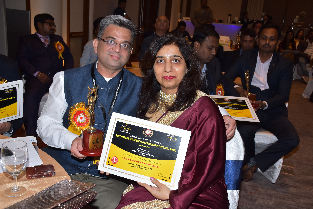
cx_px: 156
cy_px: 104
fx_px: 339
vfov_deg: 34.2
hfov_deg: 49.5
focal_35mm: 39
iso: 500
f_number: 5.6
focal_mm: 26
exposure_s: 1/125
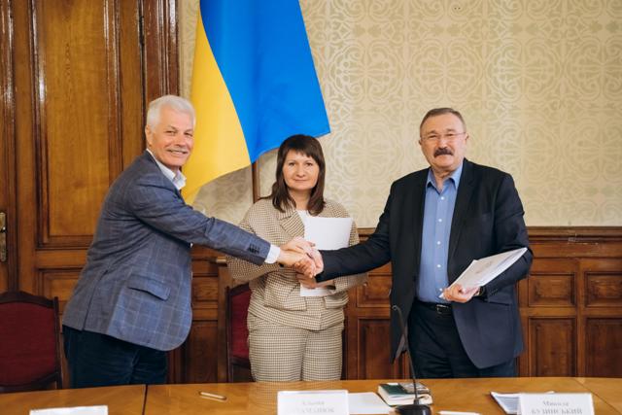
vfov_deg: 24.2
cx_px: 311
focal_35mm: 56
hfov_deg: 35.6
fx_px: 968
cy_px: 208
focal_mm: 56
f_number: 2.8
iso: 1600
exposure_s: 1/160
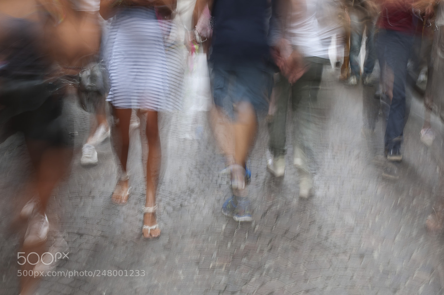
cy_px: 148
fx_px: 647
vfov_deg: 25.7
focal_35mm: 52
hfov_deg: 37.9
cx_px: 222
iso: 100
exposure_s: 1
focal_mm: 35
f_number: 14
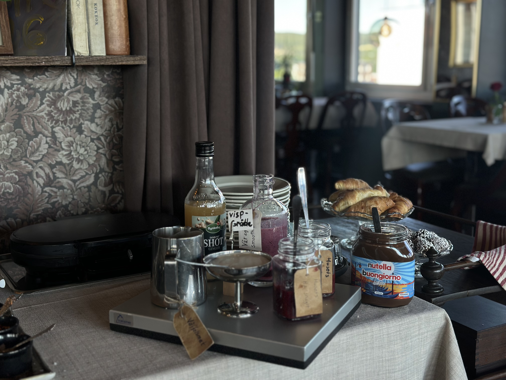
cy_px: 190
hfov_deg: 39.7
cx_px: 253
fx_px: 702
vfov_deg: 30.3
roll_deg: +1.3
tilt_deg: -10.9
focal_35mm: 48
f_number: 1.78
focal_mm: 6.86
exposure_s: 1/100
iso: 160
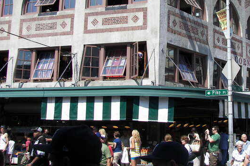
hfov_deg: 34.5
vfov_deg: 23.4
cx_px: 181
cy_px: 32
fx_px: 396
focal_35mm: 57
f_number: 4
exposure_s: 1/640
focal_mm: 6
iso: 64
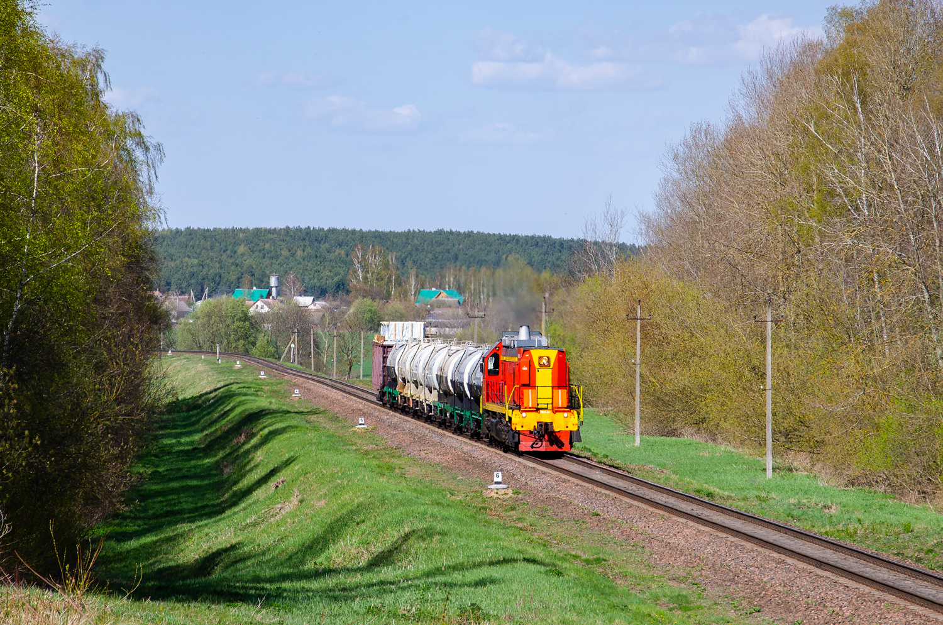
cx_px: 472
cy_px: 312
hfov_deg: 14.9
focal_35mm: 138
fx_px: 3608
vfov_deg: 9.9
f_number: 7.1
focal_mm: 92
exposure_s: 1/320
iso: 160
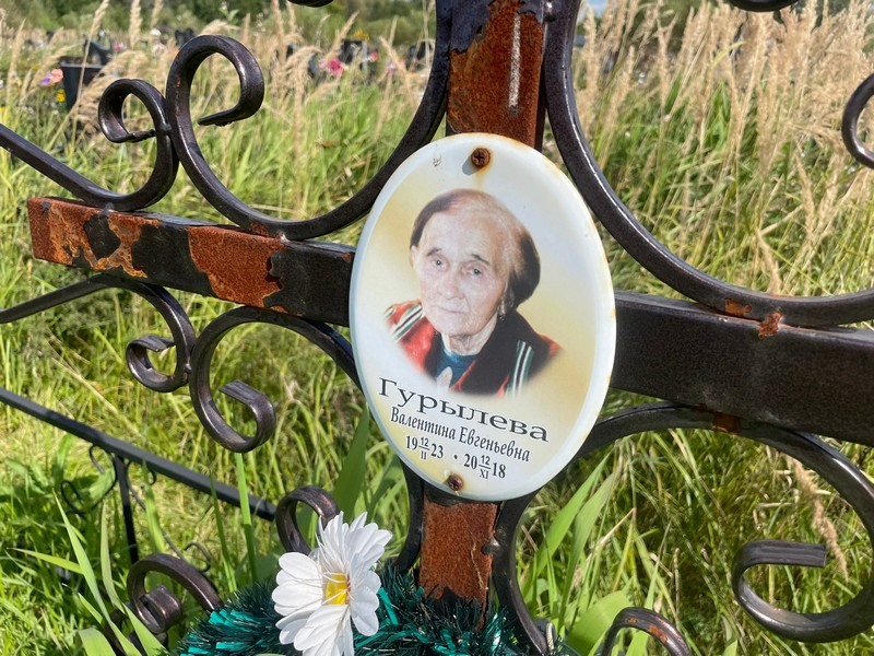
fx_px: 656
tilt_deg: -25.7
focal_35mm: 26
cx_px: 437
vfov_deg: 53.1
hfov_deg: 67.3
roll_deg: -3.8
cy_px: 328
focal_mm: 4.2
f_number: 1.6
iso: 32
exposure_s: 1/2959
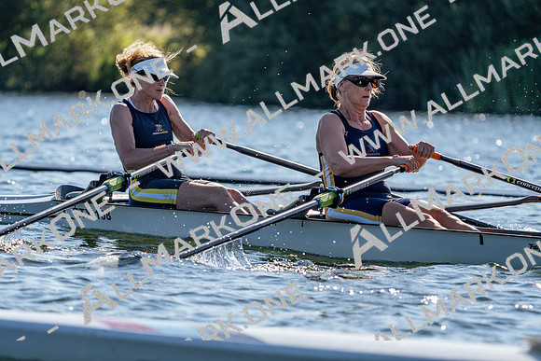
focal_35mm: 306
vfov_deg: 4.5
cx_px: 270
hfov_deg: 6.7
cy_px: 180
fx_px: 4599
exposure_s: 1/1600
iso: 250
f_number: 6.3
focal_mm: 306
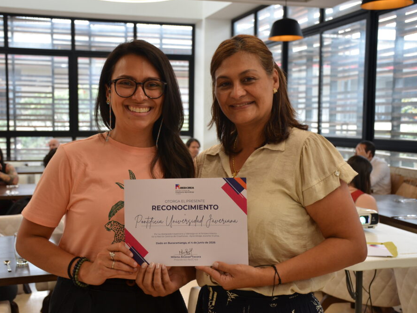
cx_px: 188
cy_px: 156
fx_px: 537
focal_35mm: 45
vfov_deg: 32.5
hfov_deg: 42.4
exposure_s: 1/80
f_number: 4.5
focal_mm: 27
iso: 400
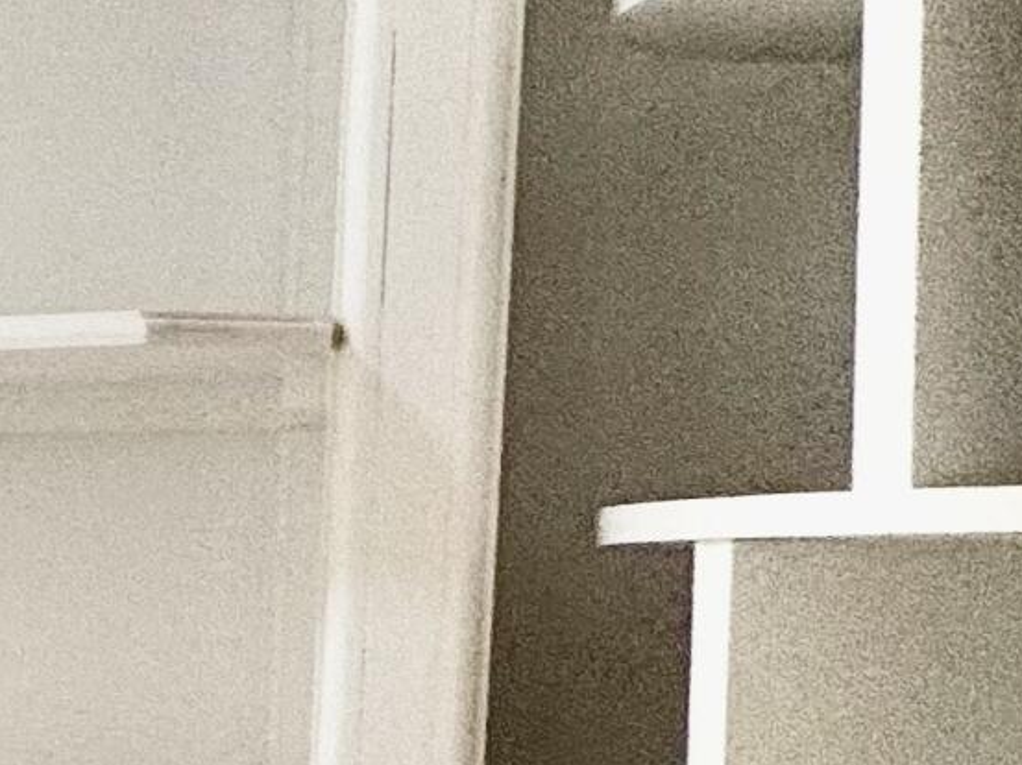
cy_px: 628
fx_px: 2242
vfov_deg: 19.1
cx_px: -1711
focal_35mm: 76
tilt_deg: -2.1
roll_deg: -1.3
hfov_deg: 13.3
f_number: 2.2
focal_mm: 2.22
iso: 100
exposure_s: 1/99
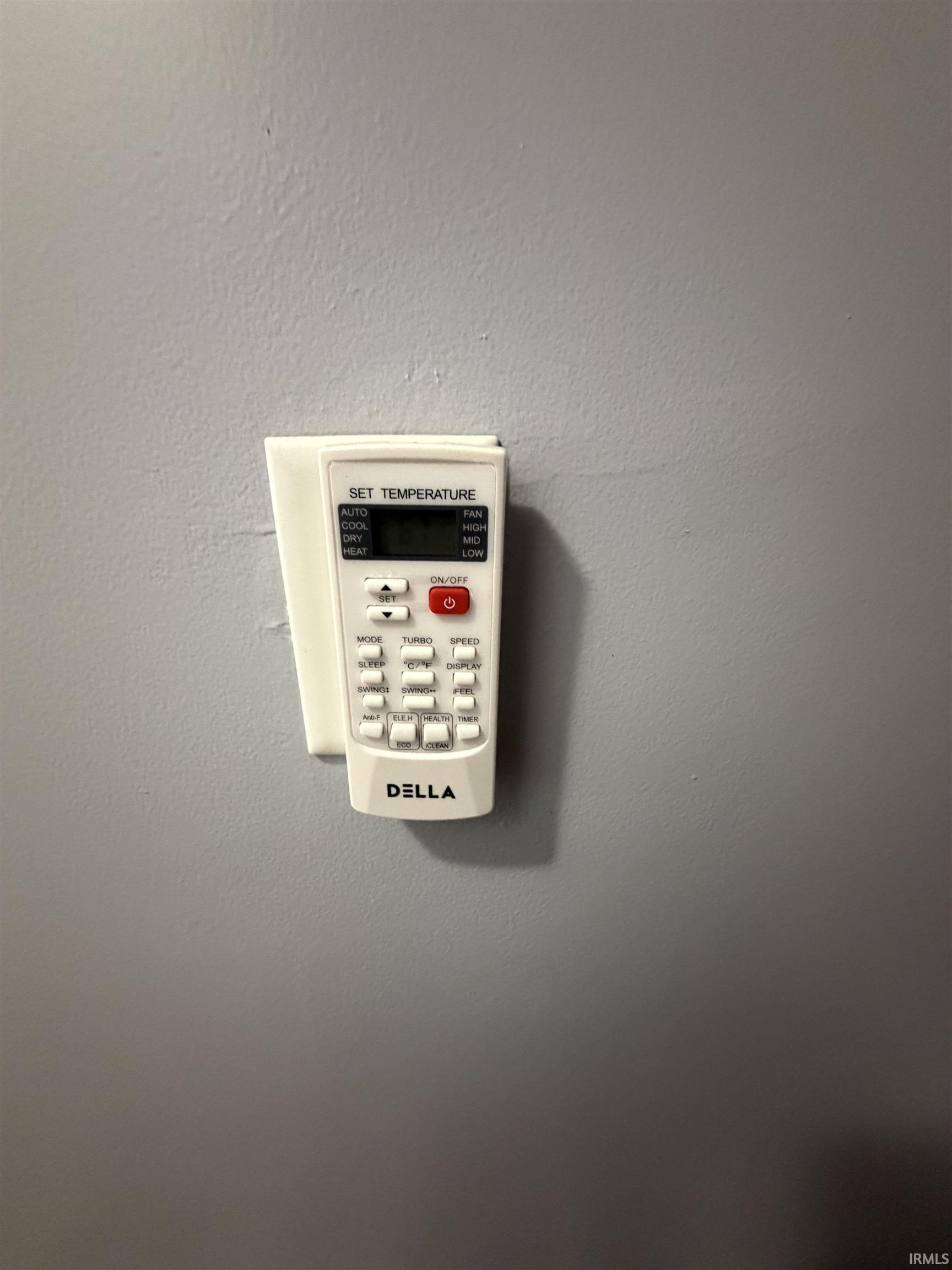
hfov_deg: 85.7
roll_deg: -0.6
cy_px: 635
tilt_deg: -20.9
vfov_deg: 102.1
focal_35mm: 14
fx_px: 513
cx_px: 476
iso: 1000
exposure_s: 1/60
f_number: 2.2
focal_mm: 2.22
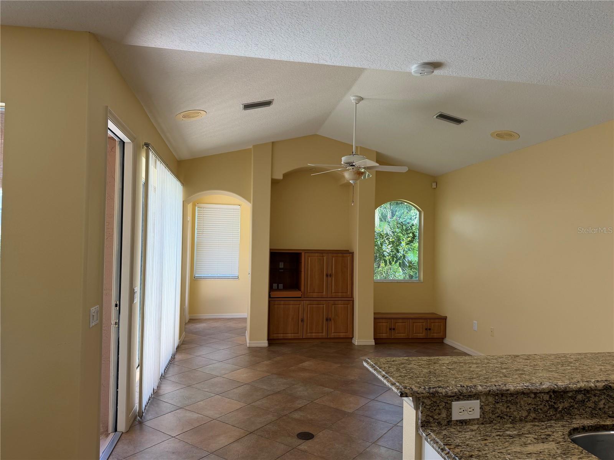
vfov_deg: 56.8
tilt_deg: +2.3
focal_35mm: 24
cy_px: 230
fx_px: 426
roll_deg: -1.2
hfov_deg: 71.6
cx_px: 307
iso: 64
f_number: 1.78
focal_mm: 6.76
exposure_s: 1/121
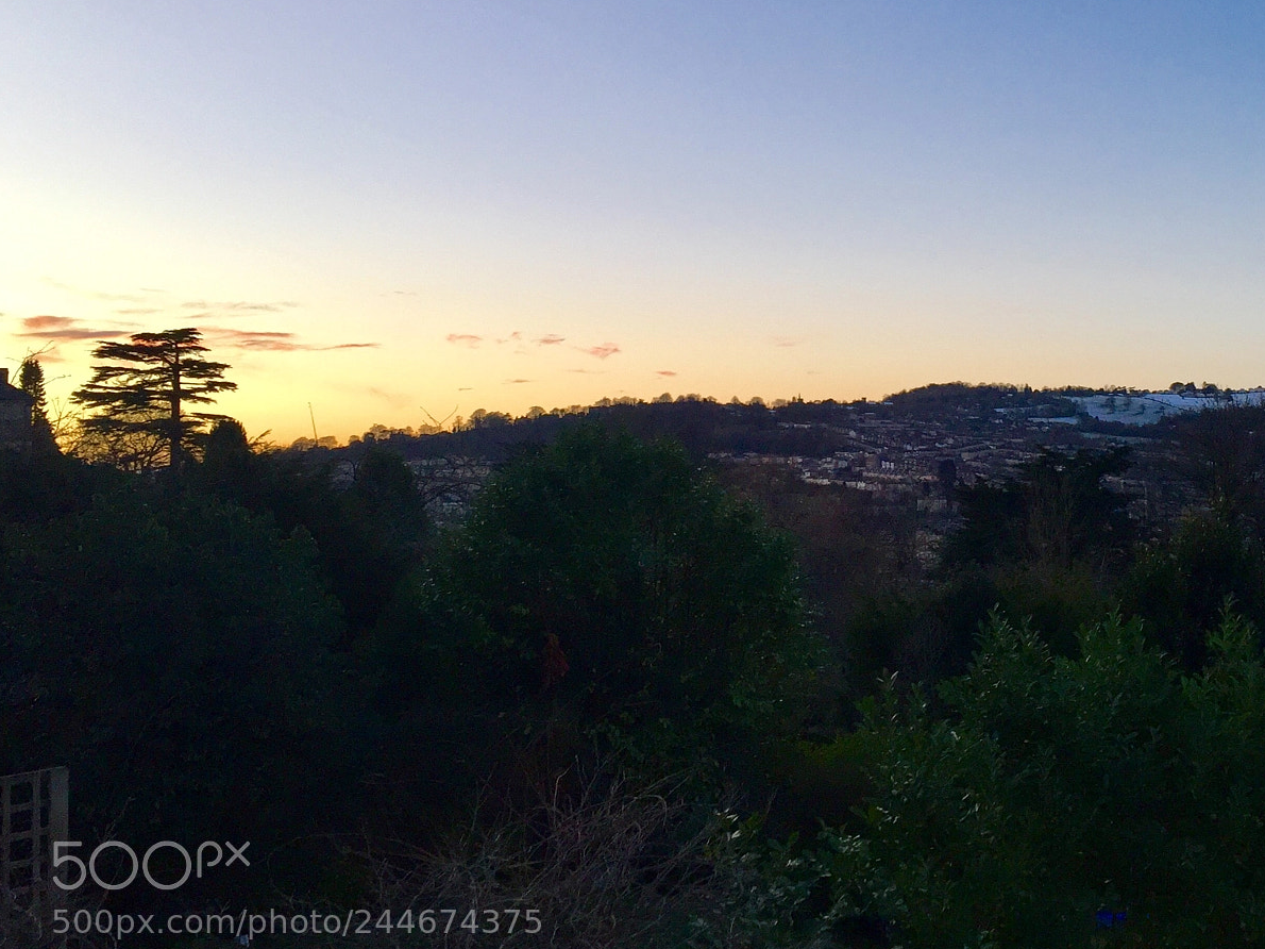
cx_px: 837
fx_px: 1425
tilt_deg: +3.5
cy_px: 367
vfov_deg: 36.6
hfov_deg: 47.2
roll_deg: +0.8
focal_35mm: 39
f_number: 2.2
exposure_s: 1/100
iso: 50
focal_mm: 4.15
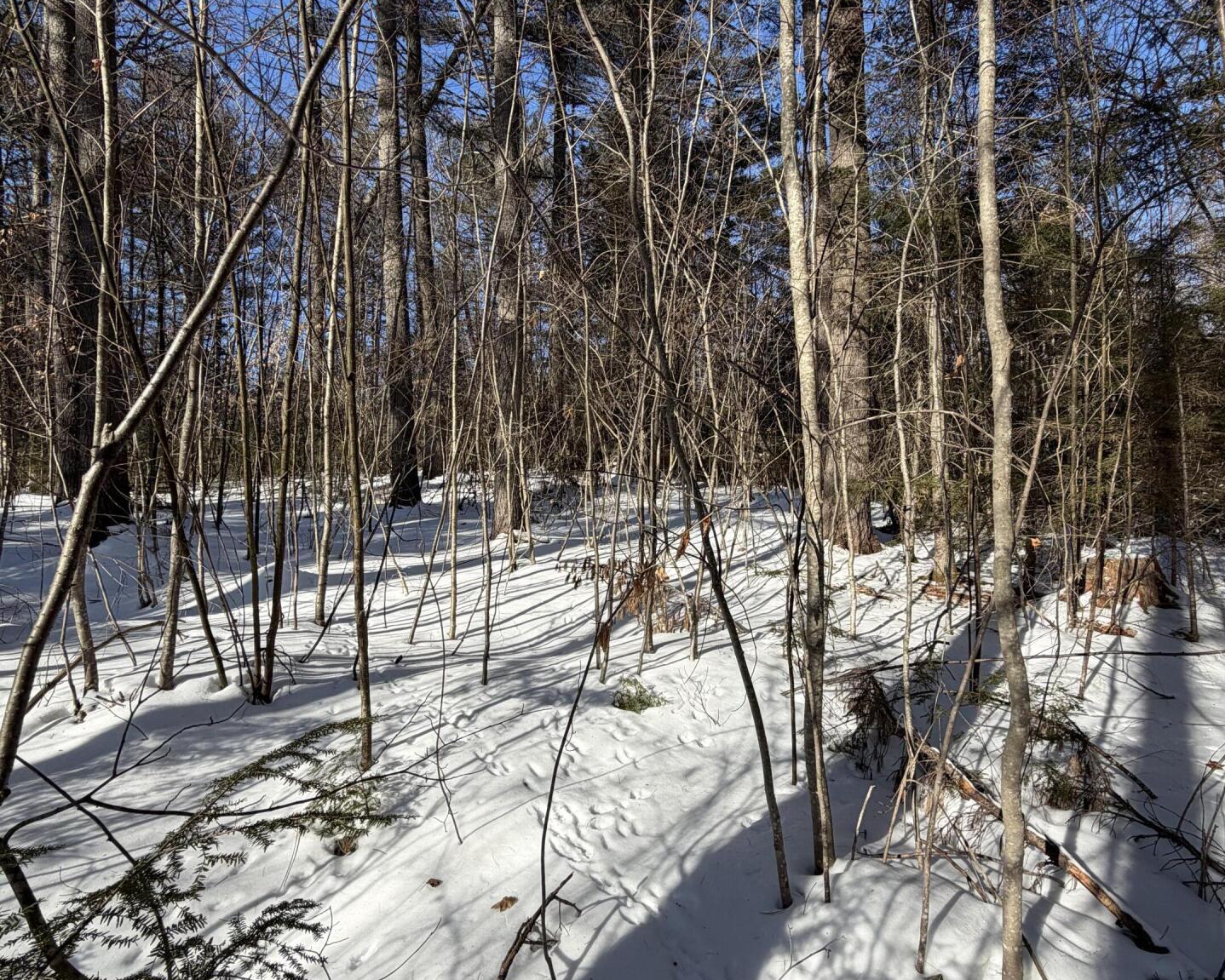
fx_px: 689
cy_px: 485
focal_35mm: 19
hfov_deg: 83.3
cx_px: 612
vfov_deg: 70.9
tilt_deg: +5.0
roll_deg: -0.1
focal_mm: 2.22
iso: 32
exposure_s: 1/770
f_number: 2.2
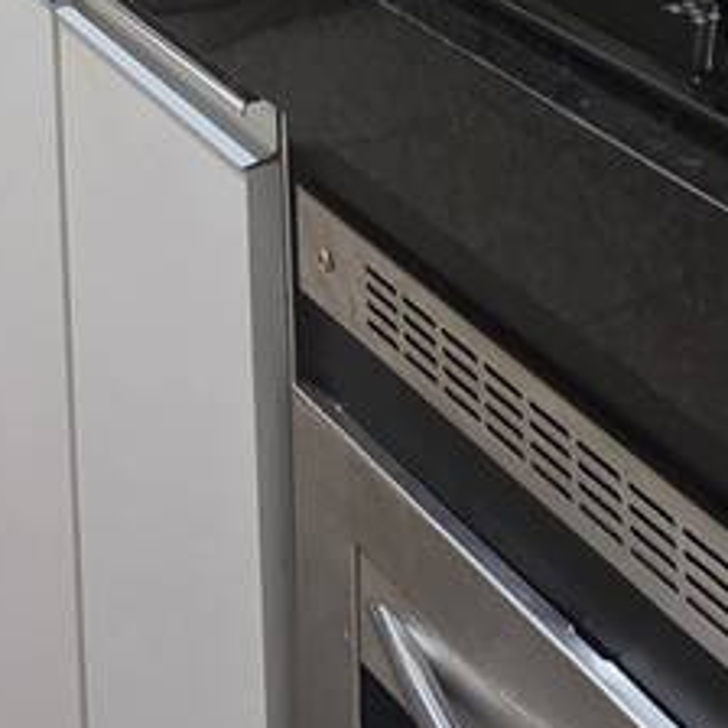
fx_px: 1761
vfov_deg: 17.6
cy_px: -676
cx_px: -72
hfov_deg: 22.1
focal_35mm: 74
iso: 250
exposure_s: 1/60
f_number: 1.9
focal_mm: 2.2
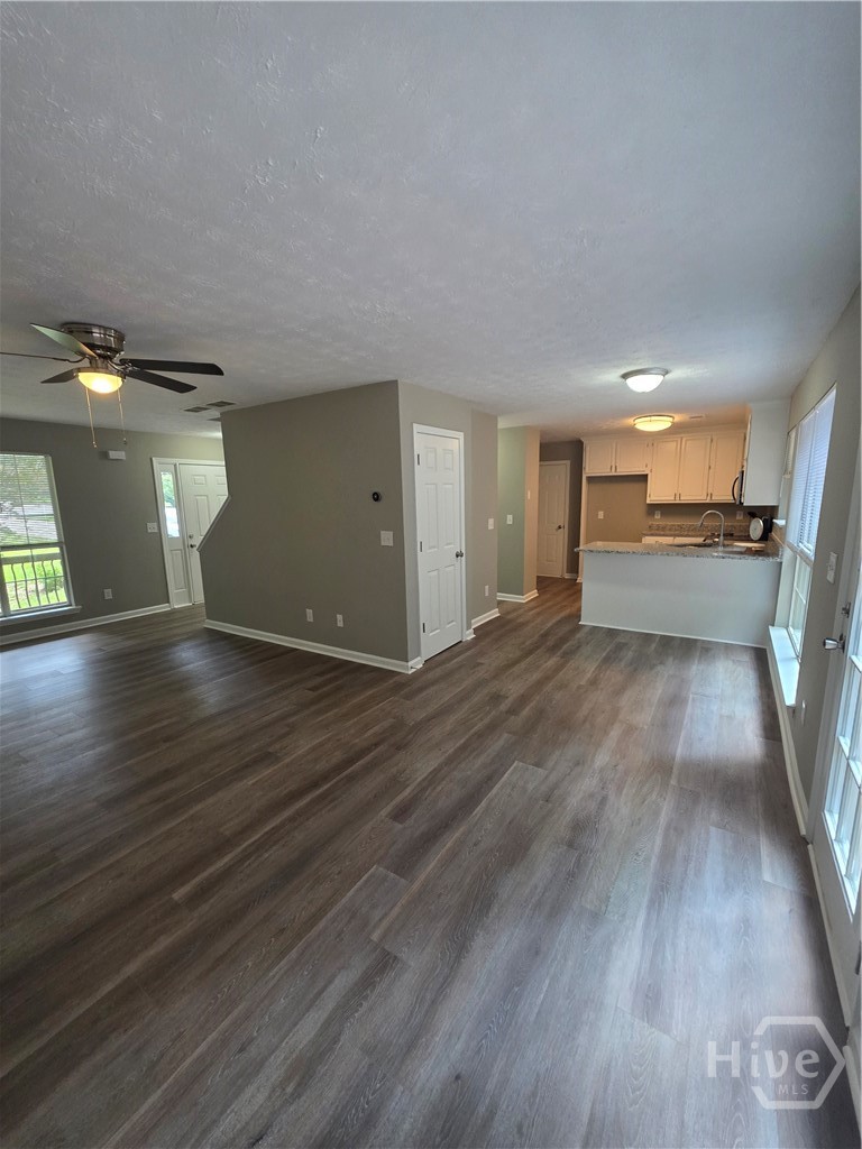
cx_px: 431
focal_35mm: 13
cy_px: 574
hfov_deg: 89.9
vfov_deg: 106.2
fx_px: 432
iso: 200
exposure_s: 1/120
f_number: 1.9
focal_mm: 2.2
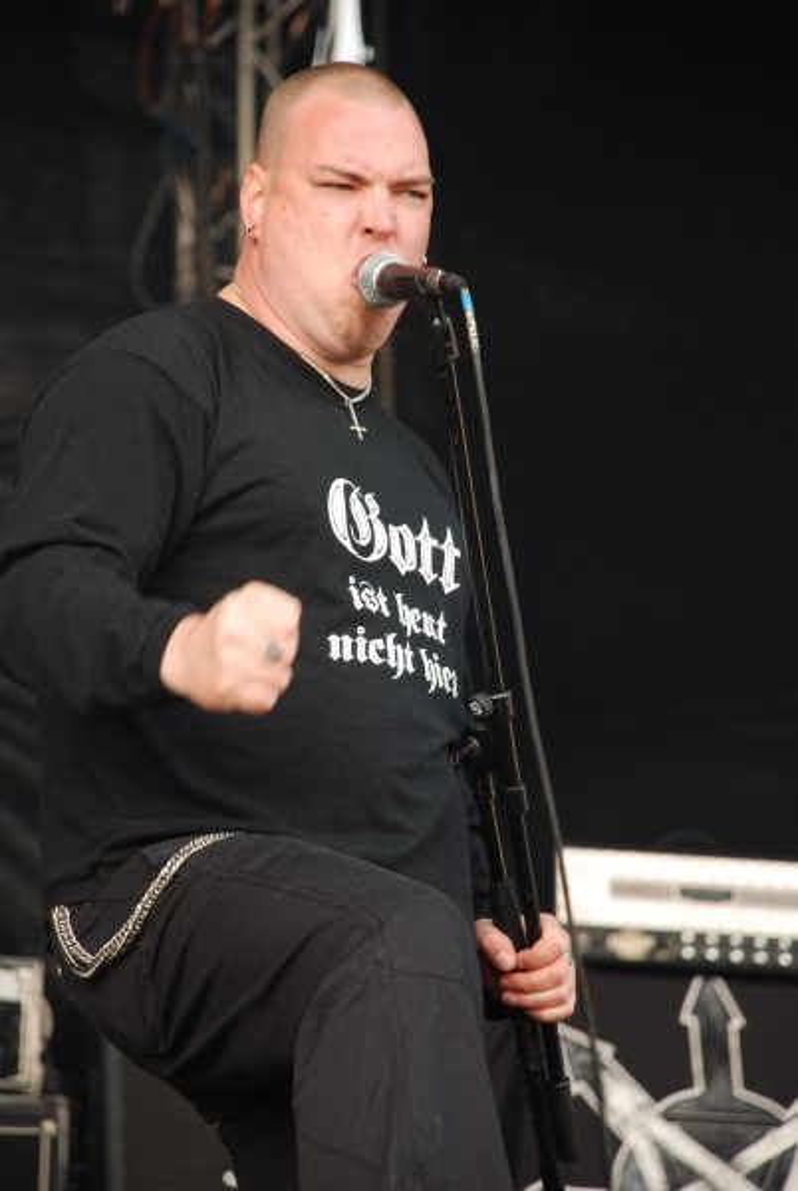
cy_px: 596
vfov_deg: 10.1
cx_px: 399
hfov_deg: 6.8
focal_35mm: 202
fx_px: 6709
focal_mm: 135
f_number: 5.6
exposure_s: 1/80
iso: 400
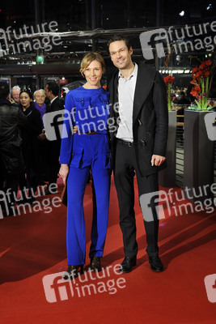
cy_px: 162
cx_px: 108
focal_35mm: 48
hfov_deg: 28.1
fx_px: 432
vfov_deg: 41.1
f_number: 4
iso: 800
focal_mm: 48
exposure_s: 1/100
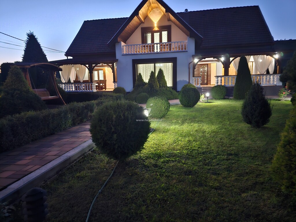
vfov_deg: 58.9
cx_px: 148
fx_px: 197
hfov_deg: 73.9
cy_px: 111
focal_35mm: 23
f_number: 1.7
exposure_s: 1/17
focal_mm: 6.3
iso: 1000
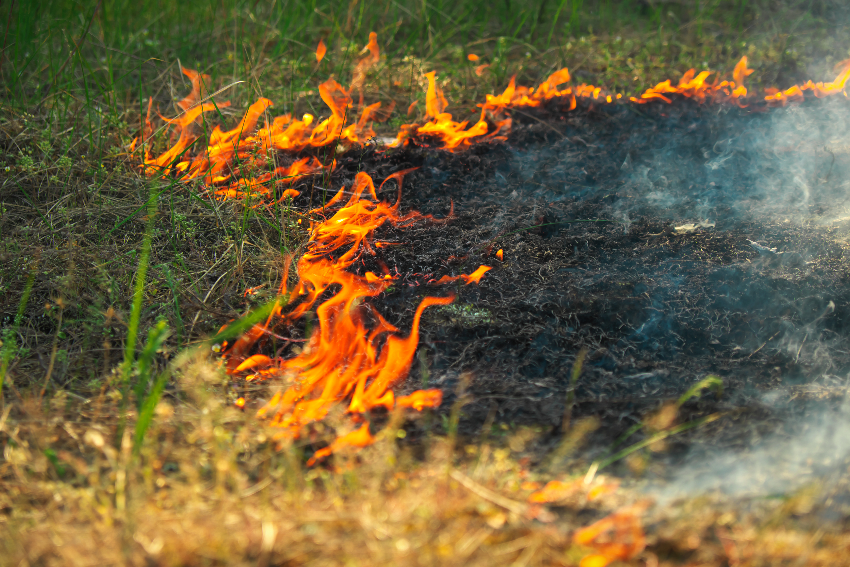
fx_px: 1960
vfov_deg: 16.5
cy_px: 284
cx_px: 425
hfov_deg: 24.5
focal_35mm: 83
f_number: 4
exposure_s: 1/480
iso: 200
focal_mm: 55
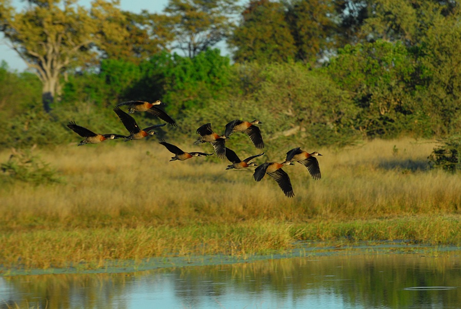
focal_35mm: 300
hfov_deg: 6.9
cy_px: 154
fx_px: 3845
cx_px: 230
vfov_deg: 4.6
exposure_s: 1/800
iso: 400
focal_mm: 200
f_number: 5.6
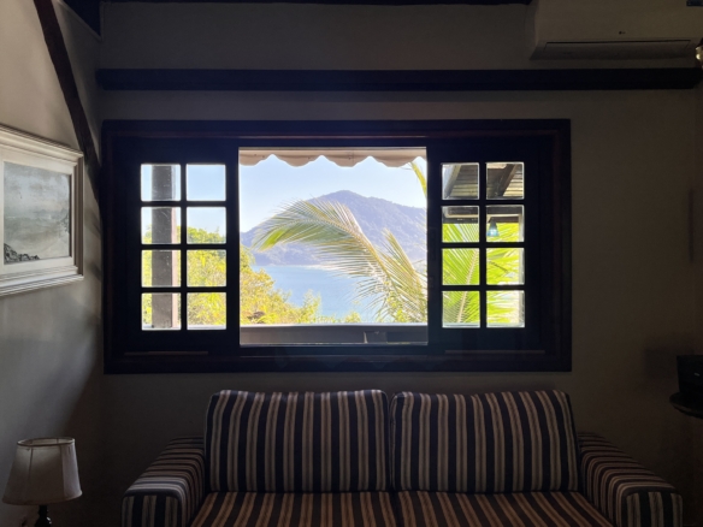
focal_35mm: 26
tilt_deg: -0.3
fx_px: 528
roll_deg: +0.6
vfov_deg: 53.1
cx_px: 352
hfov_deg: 67.3
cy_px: 264
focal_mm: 5.1
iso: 50
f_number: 1.6
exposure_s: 1/608
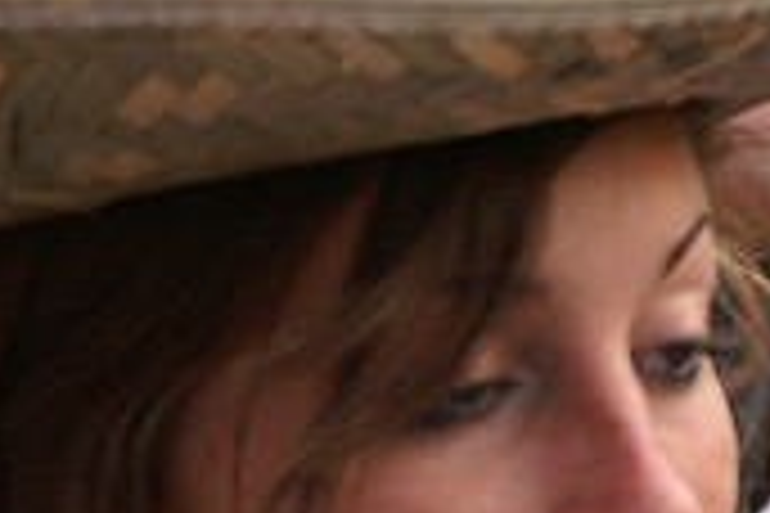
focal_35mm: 357
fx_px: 7635
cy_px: 572
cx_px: 1216
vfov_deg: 3.8
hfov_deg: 5.7
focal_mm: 70
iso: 250
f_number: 5.6
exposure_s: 1/160
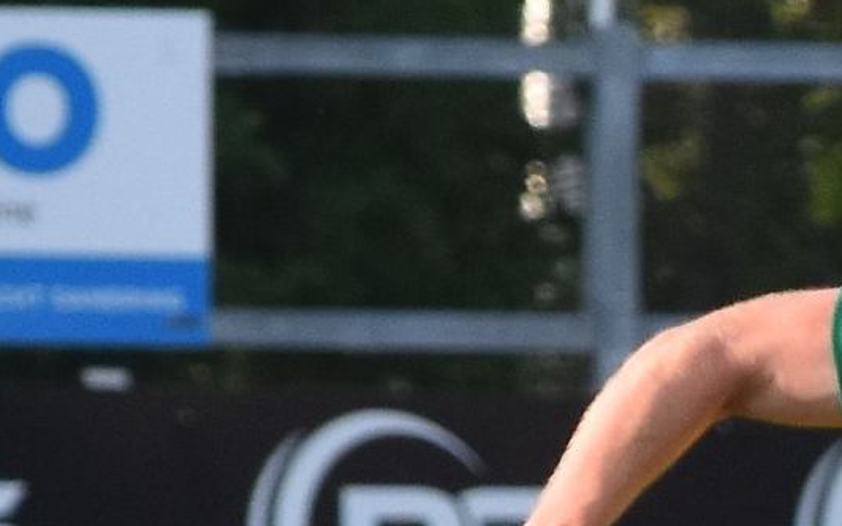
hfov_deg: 1.9
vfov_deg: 1.2
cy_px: 833
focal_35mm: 1104
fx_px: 25323
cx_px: 1440
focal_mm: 200
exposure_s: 1/1000
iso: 450
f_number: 4.5
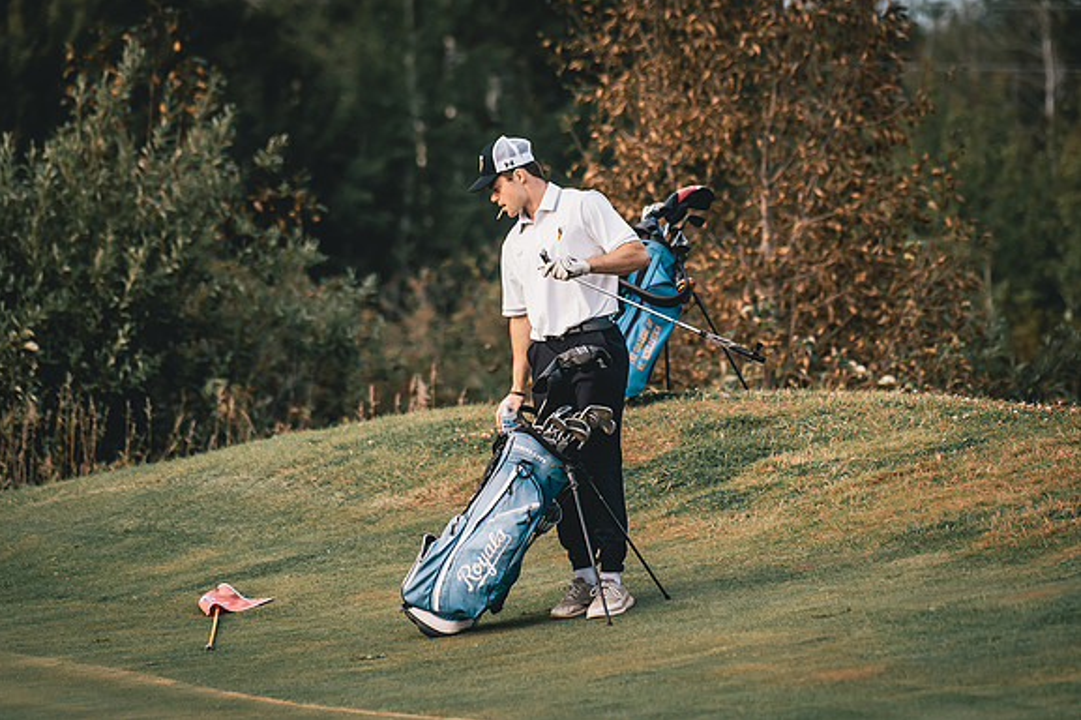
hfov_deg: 8.3
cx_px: 589
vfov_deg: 5.6
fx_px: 7412
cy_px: 348
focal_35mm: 247
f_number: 2.8
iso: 400
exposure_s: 1/2000
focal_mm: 150
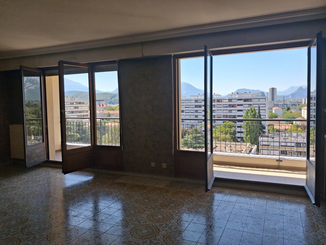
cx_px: 163
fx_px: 254
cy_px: 122
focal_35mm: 27
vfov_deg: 51.4
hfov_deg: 65.3
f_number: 1.8
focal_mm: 4
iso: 20
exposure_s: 1/274
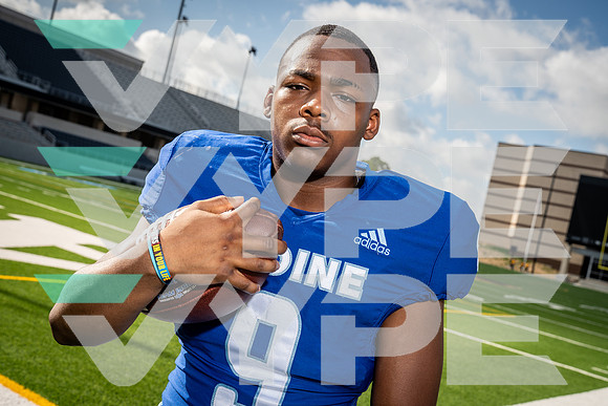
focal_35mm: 47
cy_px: 203
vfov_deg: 28.7
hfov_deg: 41.9
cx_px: 304
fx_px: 794
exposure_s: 1/250
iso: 125
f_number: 8
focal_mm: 47
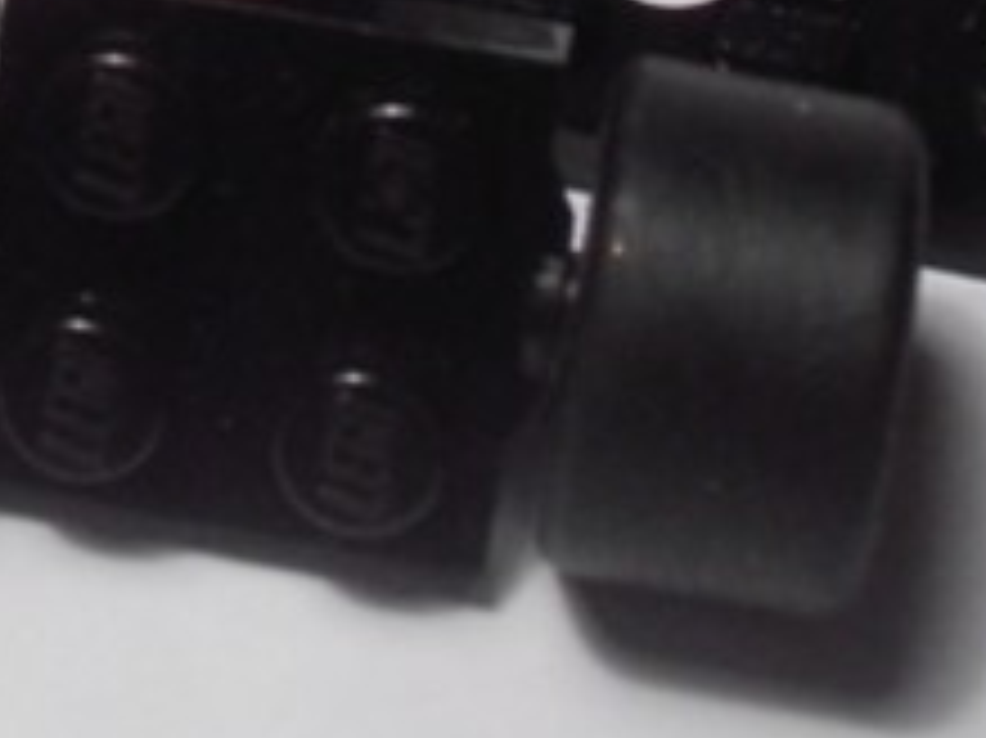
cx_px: 126
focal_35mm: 152
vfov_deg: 9.4
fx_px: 4327
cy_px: -497
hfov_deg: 12.9
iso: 80
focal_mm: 6.61
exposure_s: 1/50
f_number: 3.9
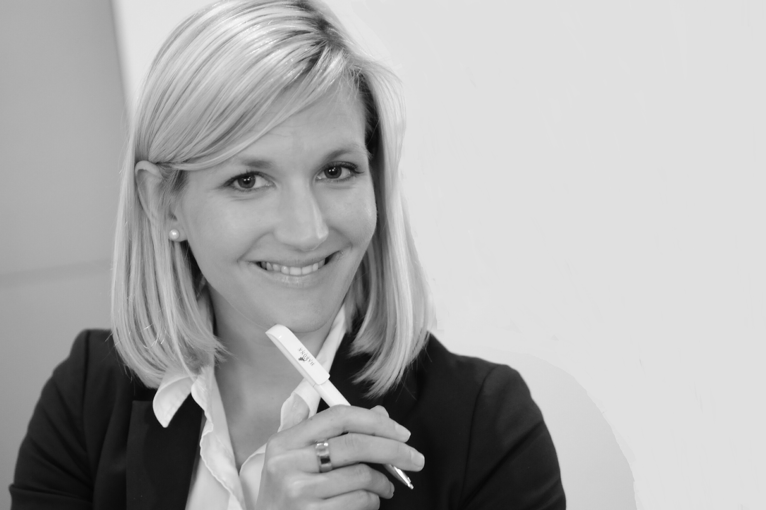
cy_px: 255
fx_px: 1404
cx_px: 383
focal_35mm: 66
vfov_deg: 20.6
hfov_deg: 30.5
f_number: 2.8
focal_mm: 66
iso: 1600
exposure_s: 1/60
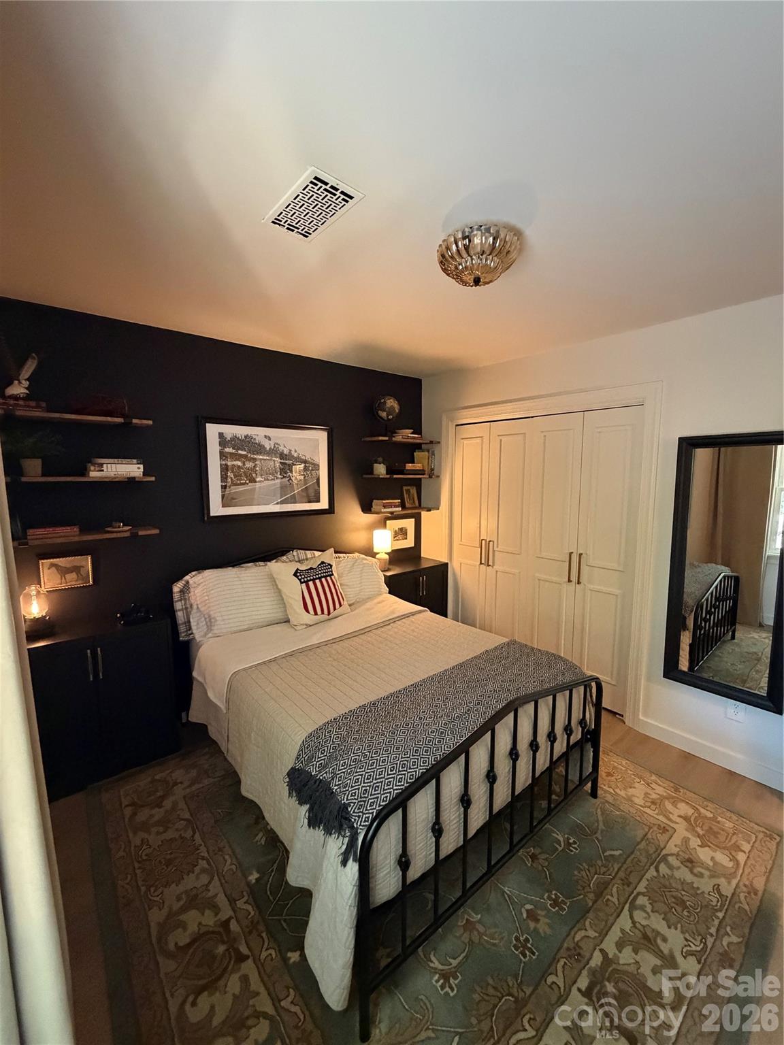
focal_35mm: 14
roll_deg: -0.4
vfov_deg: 102.1
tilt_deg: -6.4
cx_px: 392
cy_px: 522
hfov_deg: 85.7
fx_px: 423
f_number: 2.2
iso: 1000
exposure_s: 1/60
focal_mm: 2.22
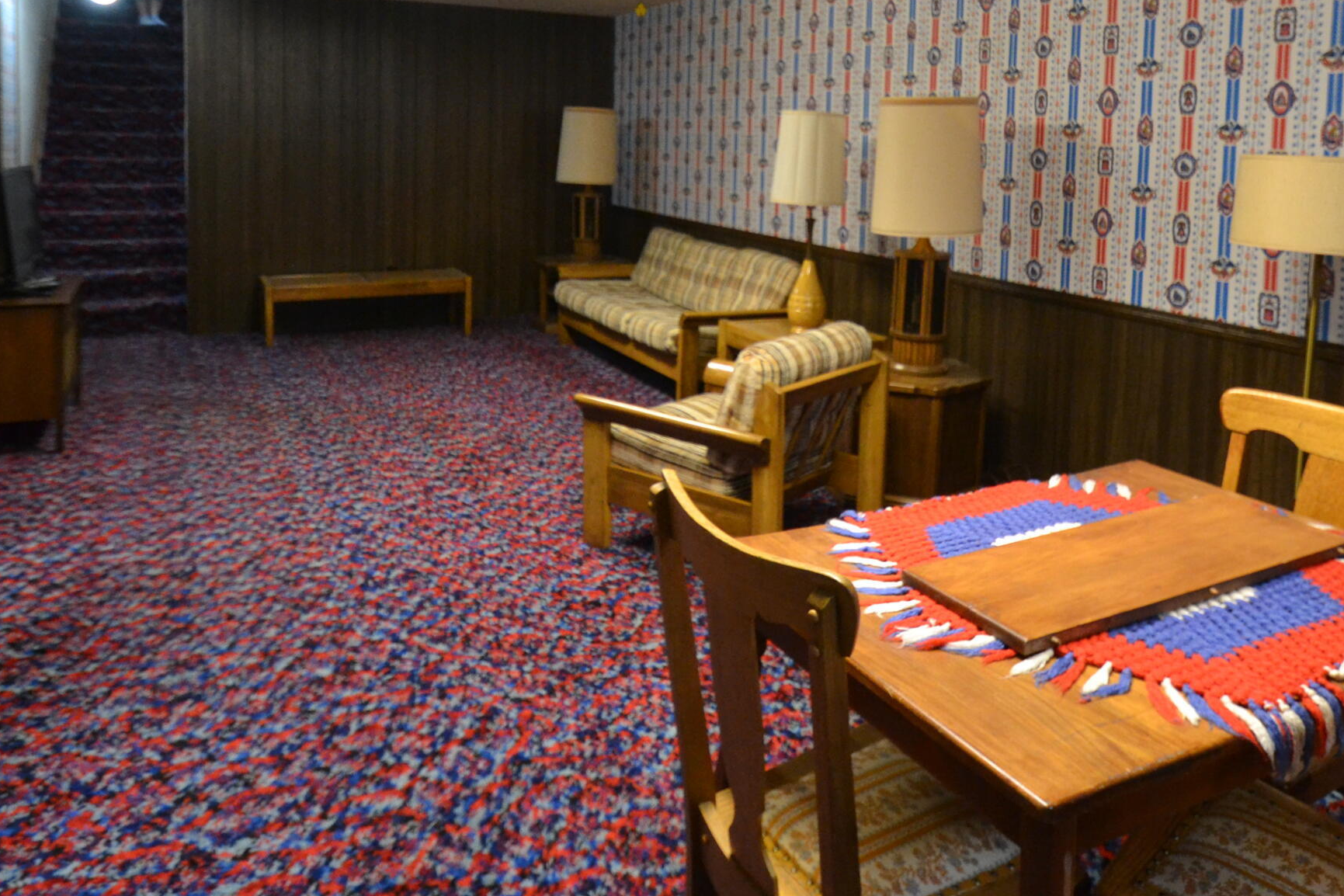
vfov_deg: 46.7
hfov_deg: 69.3
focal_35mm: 26
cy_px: 169
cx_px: 733
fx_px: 971
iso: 1800
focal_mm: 10
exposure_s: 1/60
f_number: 3.5
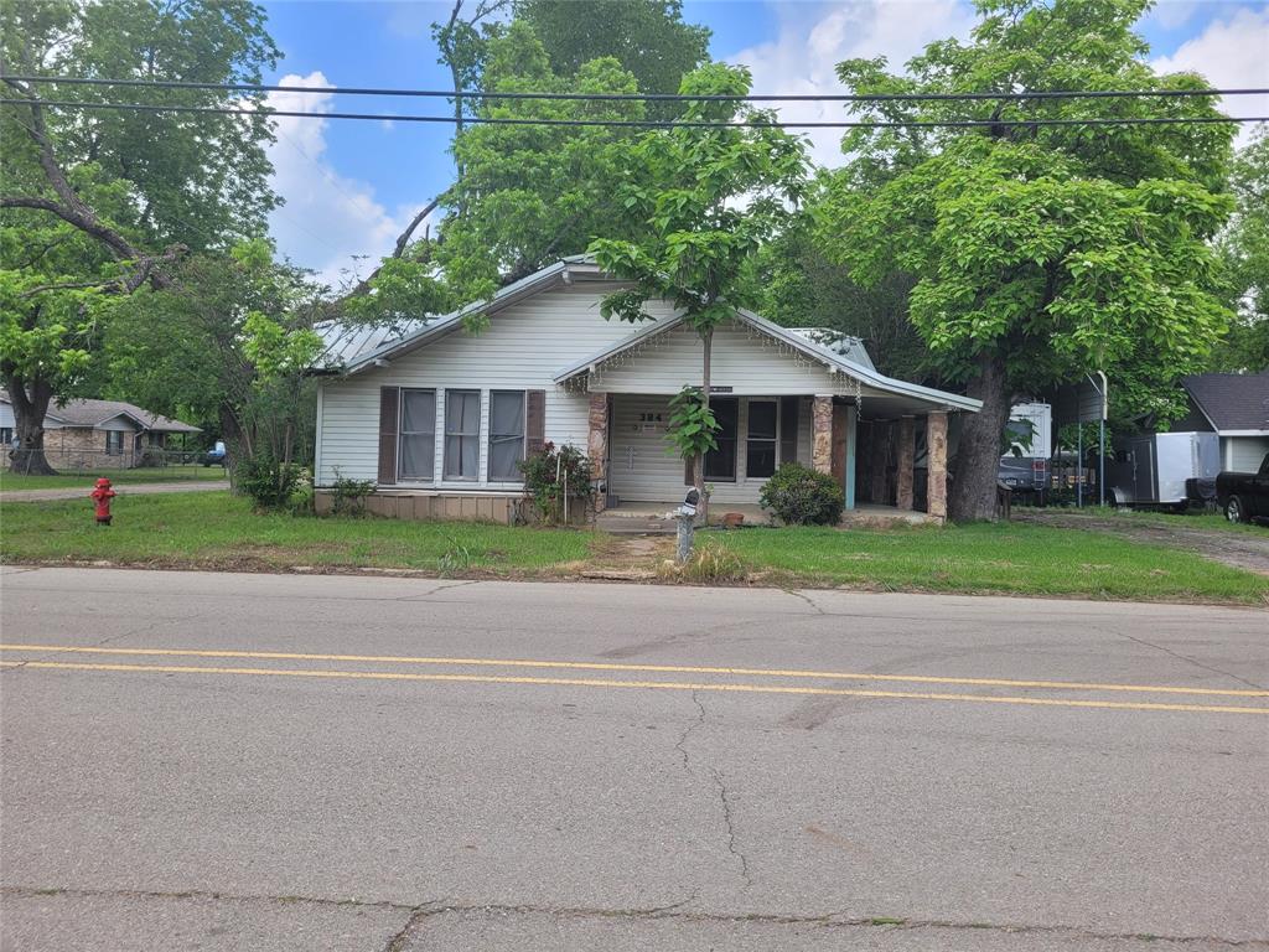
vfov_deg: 53.1
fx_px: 953
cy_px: 476
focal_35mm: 26
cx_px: 634
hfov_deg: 67.3
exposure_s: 1/1105
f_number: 1.8
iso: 40
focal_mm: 5.4
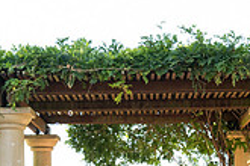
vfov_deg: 10.8
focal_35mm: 123
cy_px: 247
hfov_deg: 16.6
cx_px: 141
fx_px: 854
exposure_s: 1/400
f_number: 4
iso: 800
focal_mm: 35
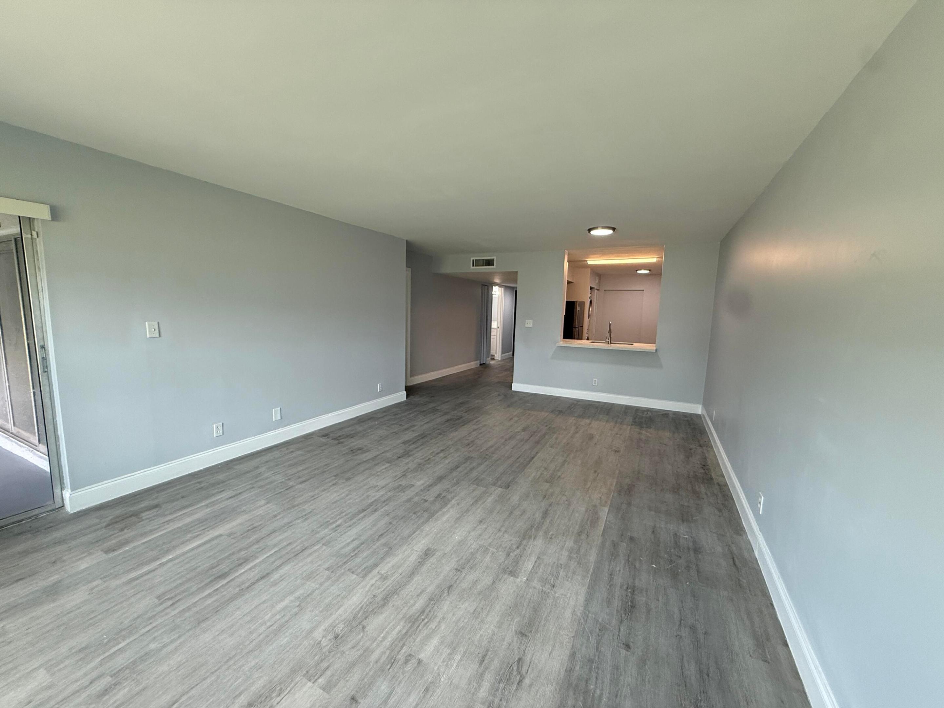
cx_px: 472
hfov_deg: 102.1
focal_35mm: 14
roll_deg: -1.7
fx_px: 382
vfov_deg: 85.7
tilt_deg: -6.3
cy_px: 354
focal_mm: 2.22
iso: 160
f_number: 2.2
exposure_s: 1/120
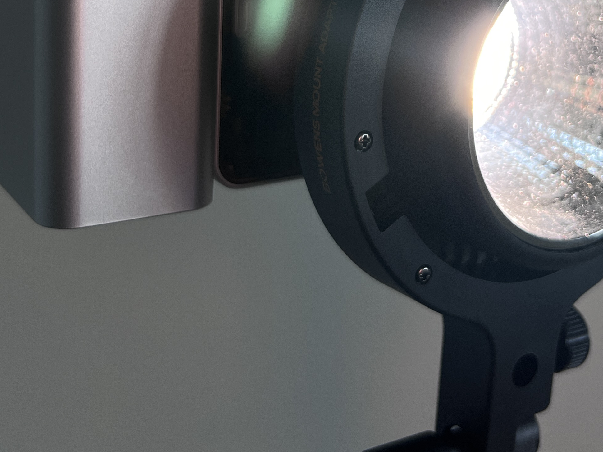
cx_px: 386
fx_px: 941
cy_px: 28
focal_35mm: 54
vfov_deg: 26.0
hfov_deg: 35.3
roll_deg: +0.2
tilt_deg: +3.4
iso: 50
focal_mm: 5.7
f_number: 1.5
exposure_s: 1/121
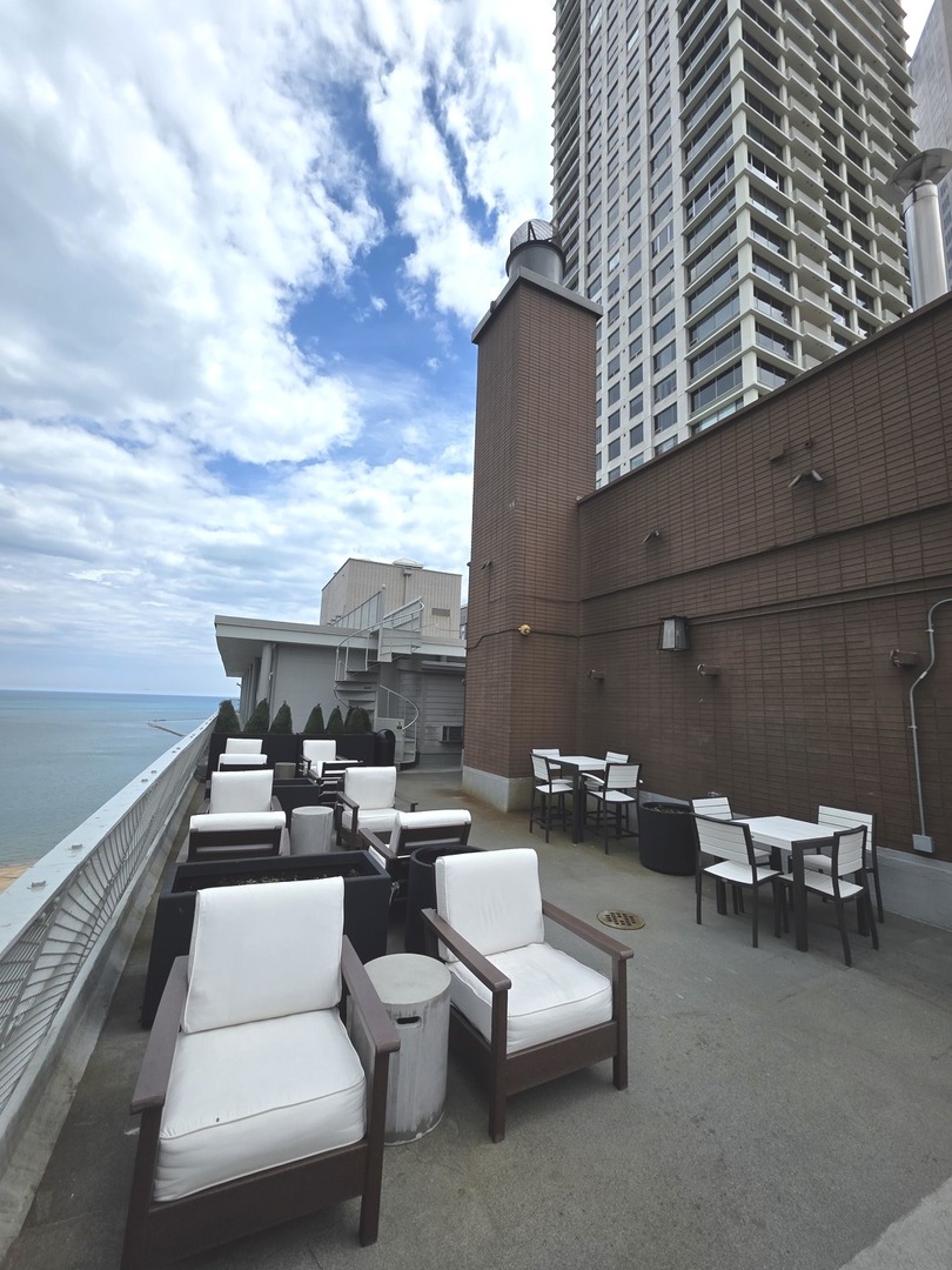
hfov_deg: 89.9
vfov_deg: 106.2
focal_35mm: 13
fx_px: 477
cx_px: 476
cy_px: 635
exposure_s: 1/2897
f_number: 1.9
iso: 40
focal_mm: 2.2
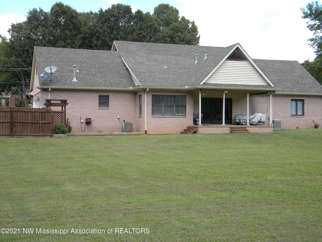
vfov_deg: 30.9
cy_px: 121
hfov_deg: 40.4
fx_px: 437
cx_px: 161
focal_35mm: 47
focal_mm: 8.6
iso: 80
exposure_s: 1/270
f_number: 3.9
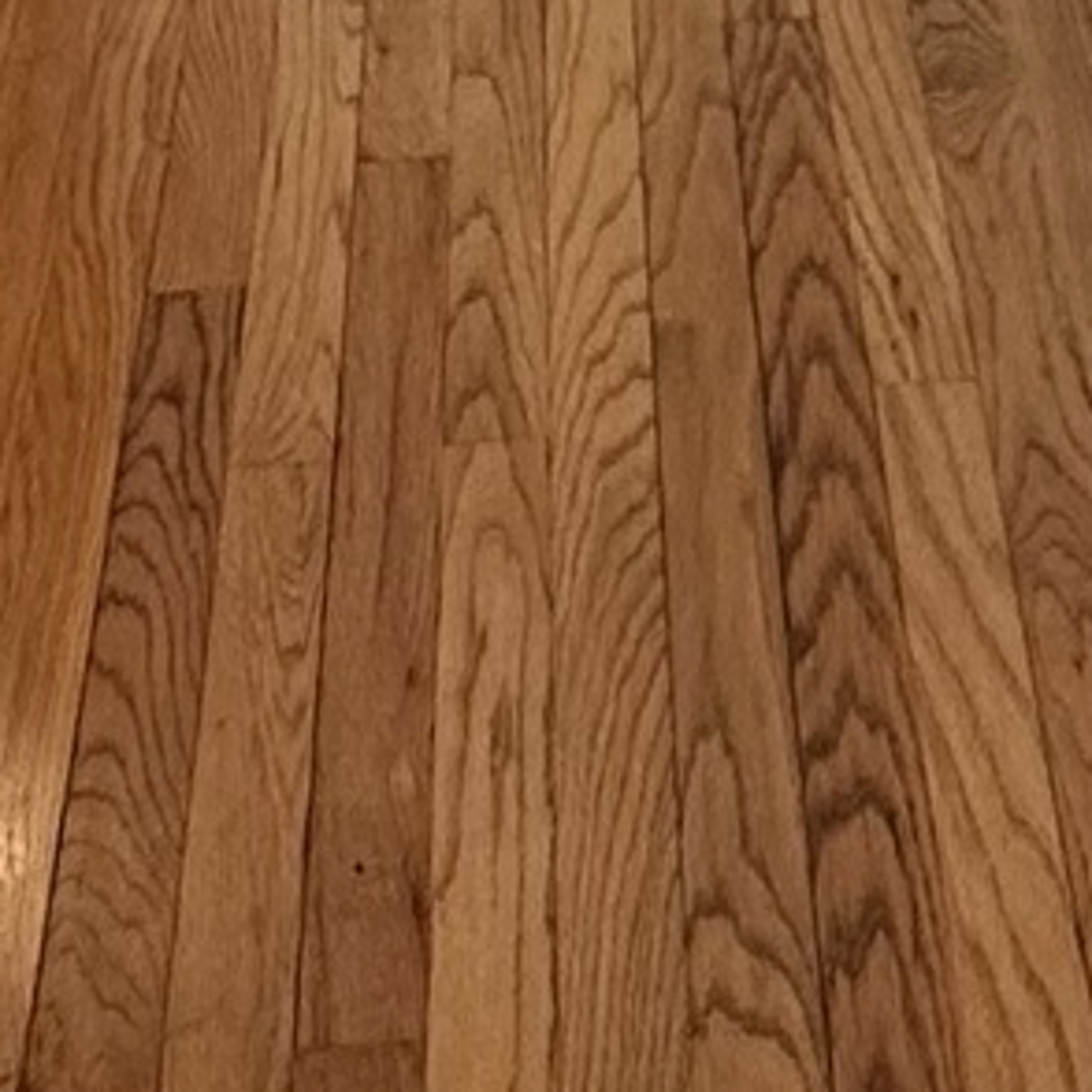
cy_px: -1051
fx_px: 3462
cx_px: 605
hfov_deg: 17.9
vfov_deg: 14.9
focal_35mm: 97
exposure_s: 1/120
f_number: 2.2
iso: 200
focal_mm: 2.22
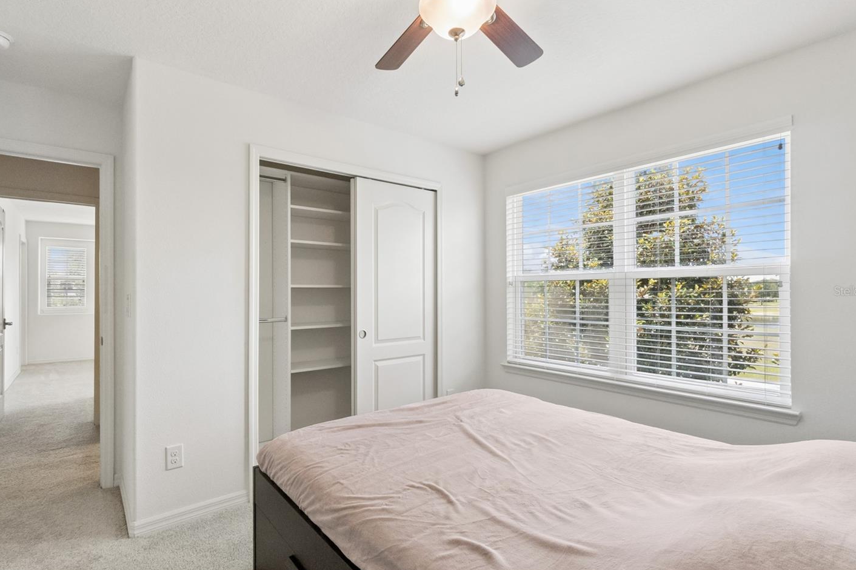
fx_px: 404
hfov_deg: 93.2
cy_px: 291
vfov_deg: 70.4
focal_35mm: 17
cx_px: 403
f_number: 11
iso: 1600
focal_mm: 10
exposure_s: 1/60
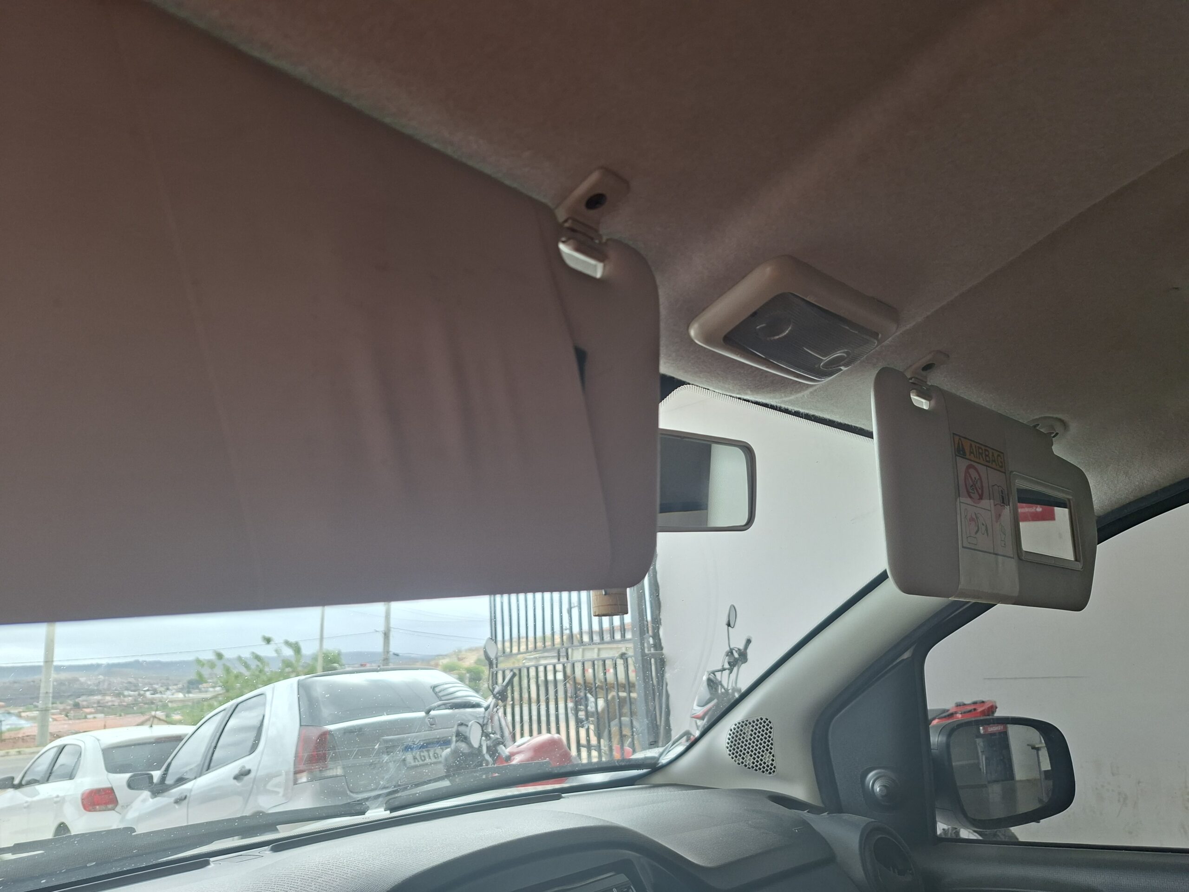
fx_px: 790
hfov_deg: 73.9
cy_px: 446
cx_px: 594
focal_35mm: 23
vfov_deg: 58.9
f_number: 1.8
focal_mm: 5.54
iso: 50
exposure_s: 1/133
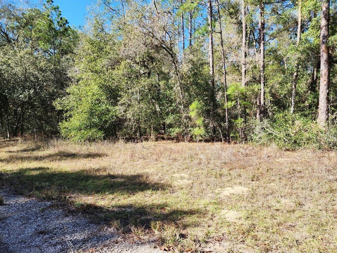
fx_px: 243
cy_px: 136
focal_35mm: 25
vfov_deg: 54.8
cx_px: 176
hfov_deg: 69.3
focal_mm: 6.4
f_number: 1.8
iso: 12
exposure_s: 1/479
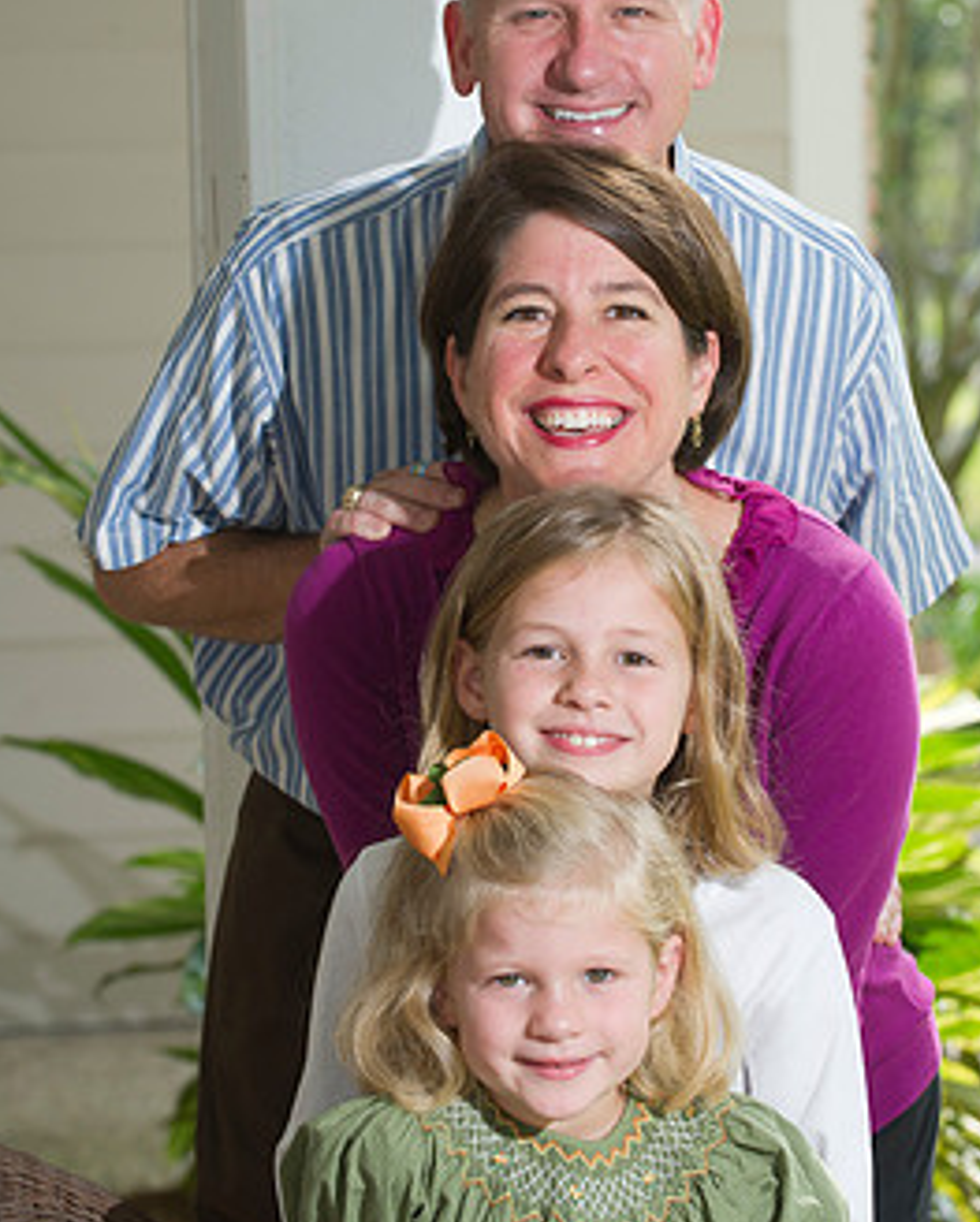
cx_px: 516
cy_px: 499
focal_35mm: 126
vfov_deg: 15.3
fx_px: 4562
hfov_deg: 12.3
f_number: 5
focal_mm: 98
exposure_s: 1/160
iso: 320
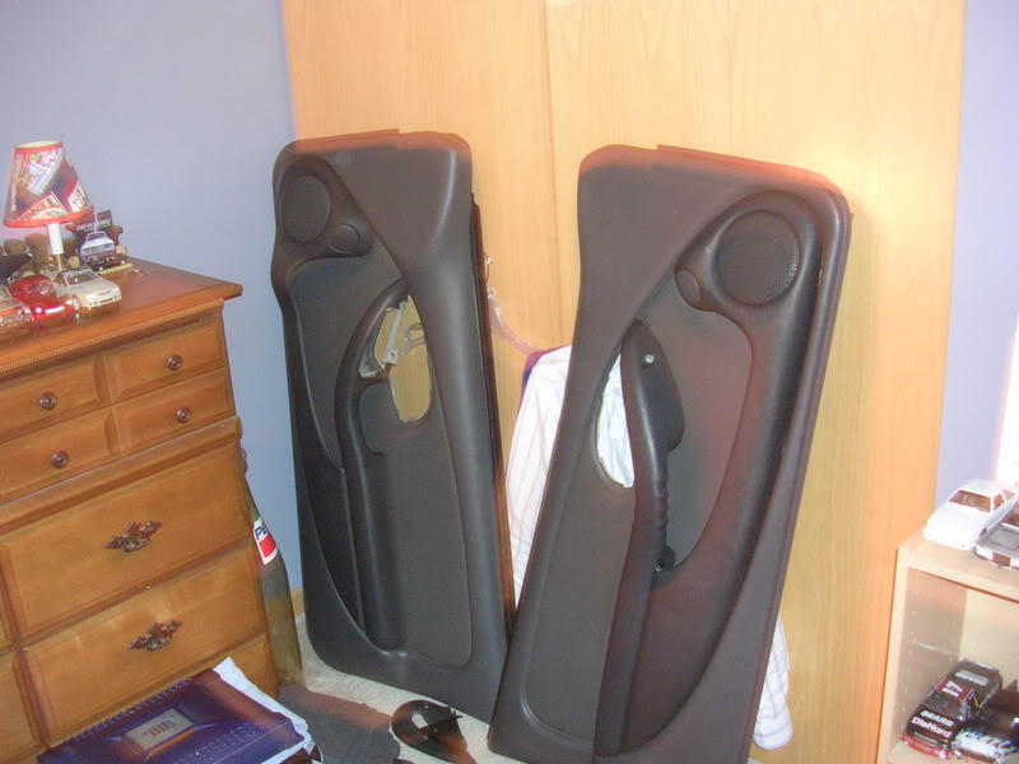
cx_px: 510
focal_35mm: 38
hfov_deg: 49.0
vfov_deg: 37.7
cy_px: 382
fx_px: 1119
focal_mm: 5.8
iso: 200
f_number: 2.8
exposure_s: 1.5
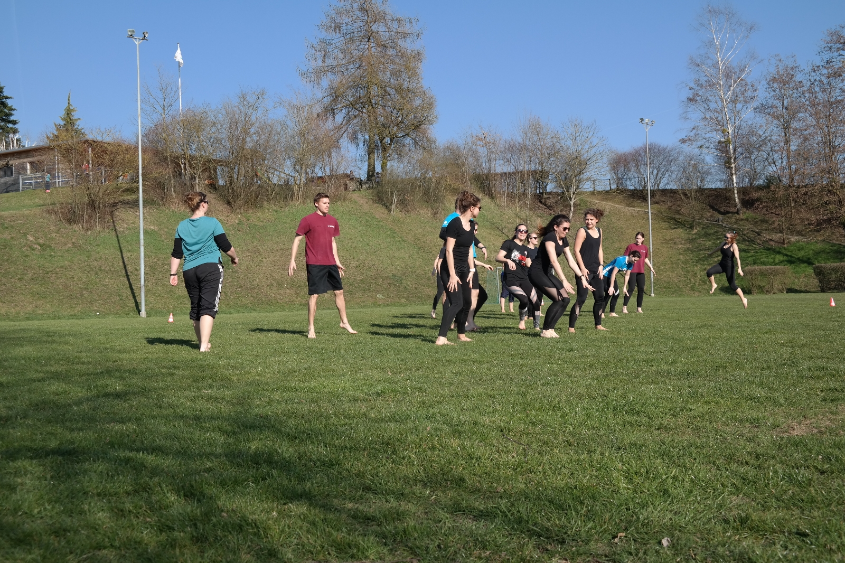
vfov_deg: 32.6
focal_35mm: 41
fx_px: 962
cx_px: 422
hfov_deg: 47.4
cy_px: 282
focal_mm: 27
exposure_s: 1/320
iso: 100
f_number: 6.3
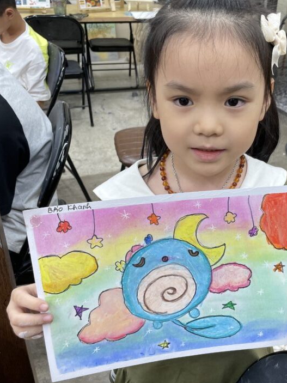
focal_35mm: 37
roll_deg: -1.7
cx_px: 193
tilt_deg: -29.5
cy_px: 192
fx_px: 409
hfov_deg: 38.2
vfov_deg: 50.1
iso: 50
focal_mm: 4.2
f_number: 1.6
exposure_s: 1/100
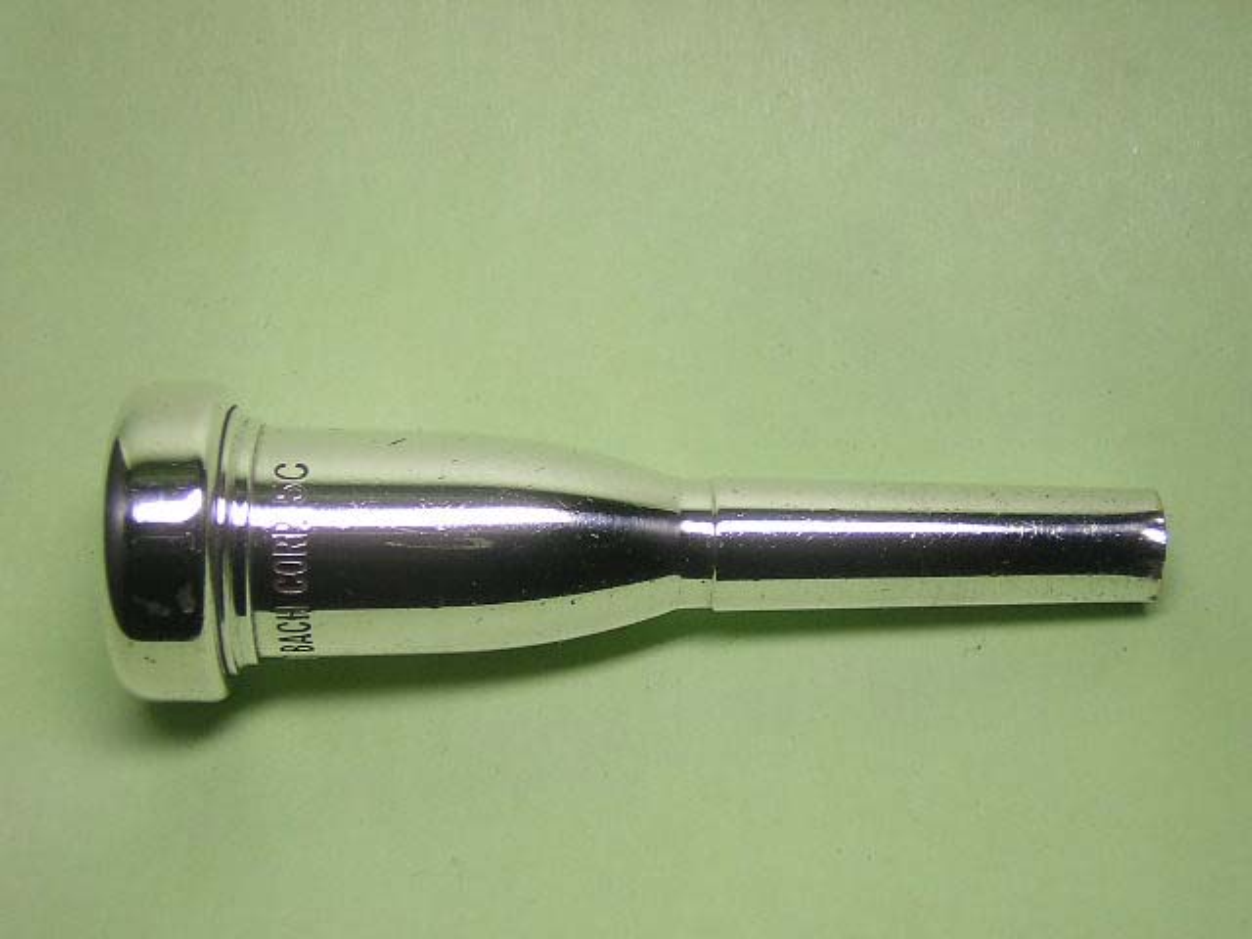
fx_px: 2387
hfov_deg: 29.4
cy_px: 470
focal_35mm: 66
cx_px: 626
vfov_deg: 22.3
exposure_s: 1/72.9
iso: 100
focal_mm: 8.6
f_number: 3.5
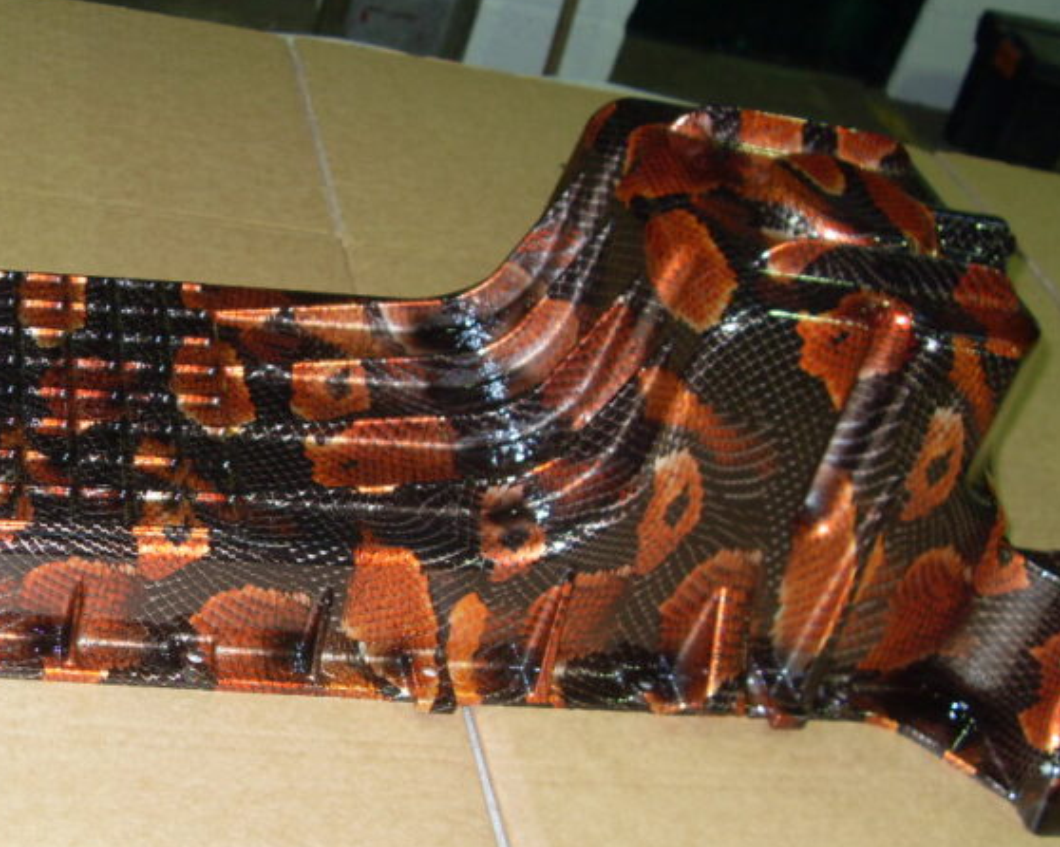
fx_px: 1537
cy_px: 513
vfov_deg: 30.7
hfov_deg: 37.7
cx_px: 372
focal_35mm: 49
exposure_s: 1/45
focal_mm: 6.3
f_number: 2.8
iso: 100
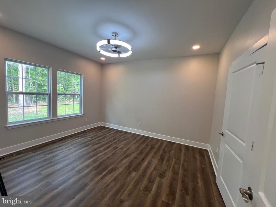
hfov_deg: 106.2
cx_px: 138
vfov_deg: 89.9
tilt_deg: -4.1
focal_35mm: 13
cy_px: 104
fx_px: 104
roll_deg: -3.0
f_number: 1.8
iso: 125
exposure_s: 1/120
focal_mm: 1.57
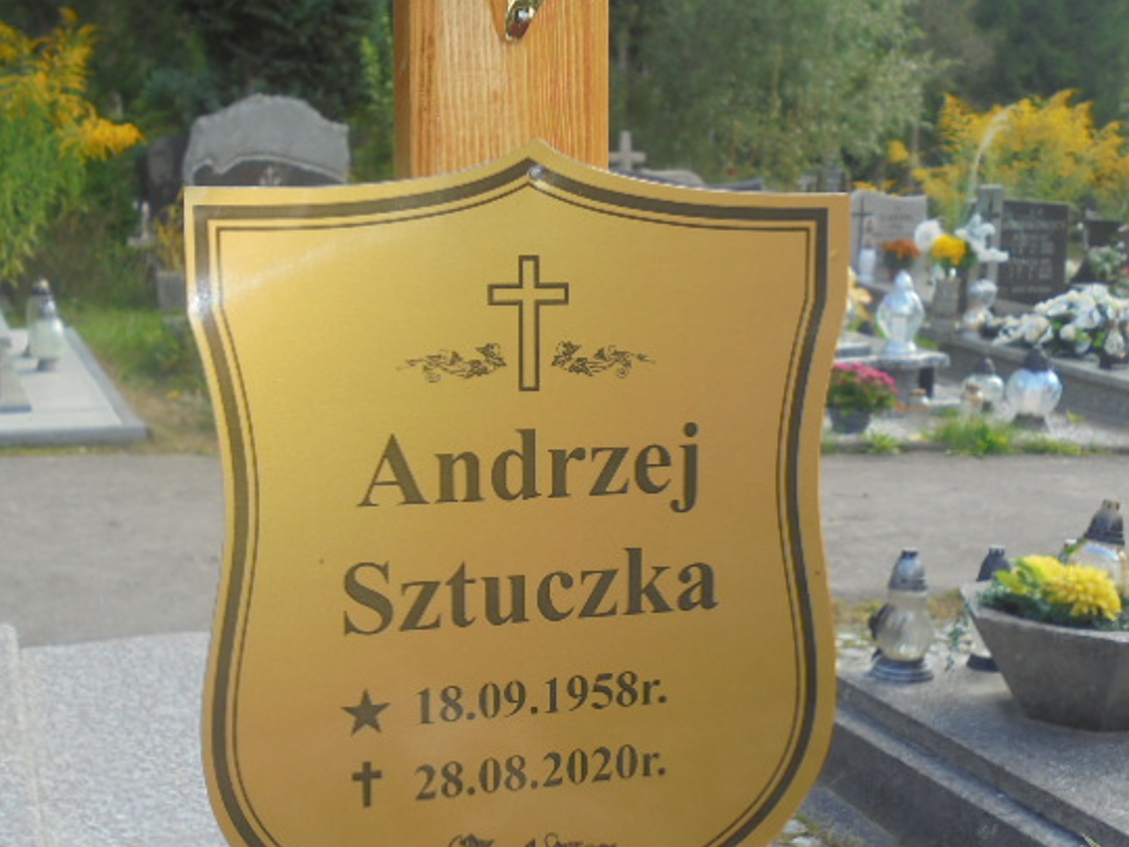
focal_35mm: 51
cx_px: 542
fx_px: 1663
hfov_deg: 37.5
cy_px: 494
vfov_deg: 28.5
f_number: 4.5
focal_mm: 7.8
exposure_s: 1/125
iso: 100
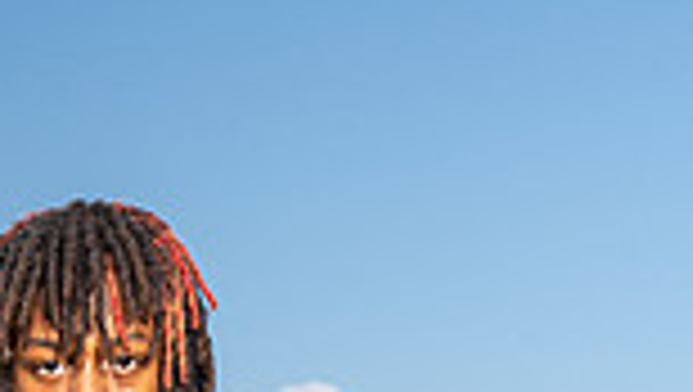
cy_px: 915
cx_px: 32
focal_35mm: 156
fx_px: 2870
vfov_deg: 7.3
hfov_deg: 13.6
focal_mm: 51
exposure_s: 1/250
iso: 160
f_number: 11
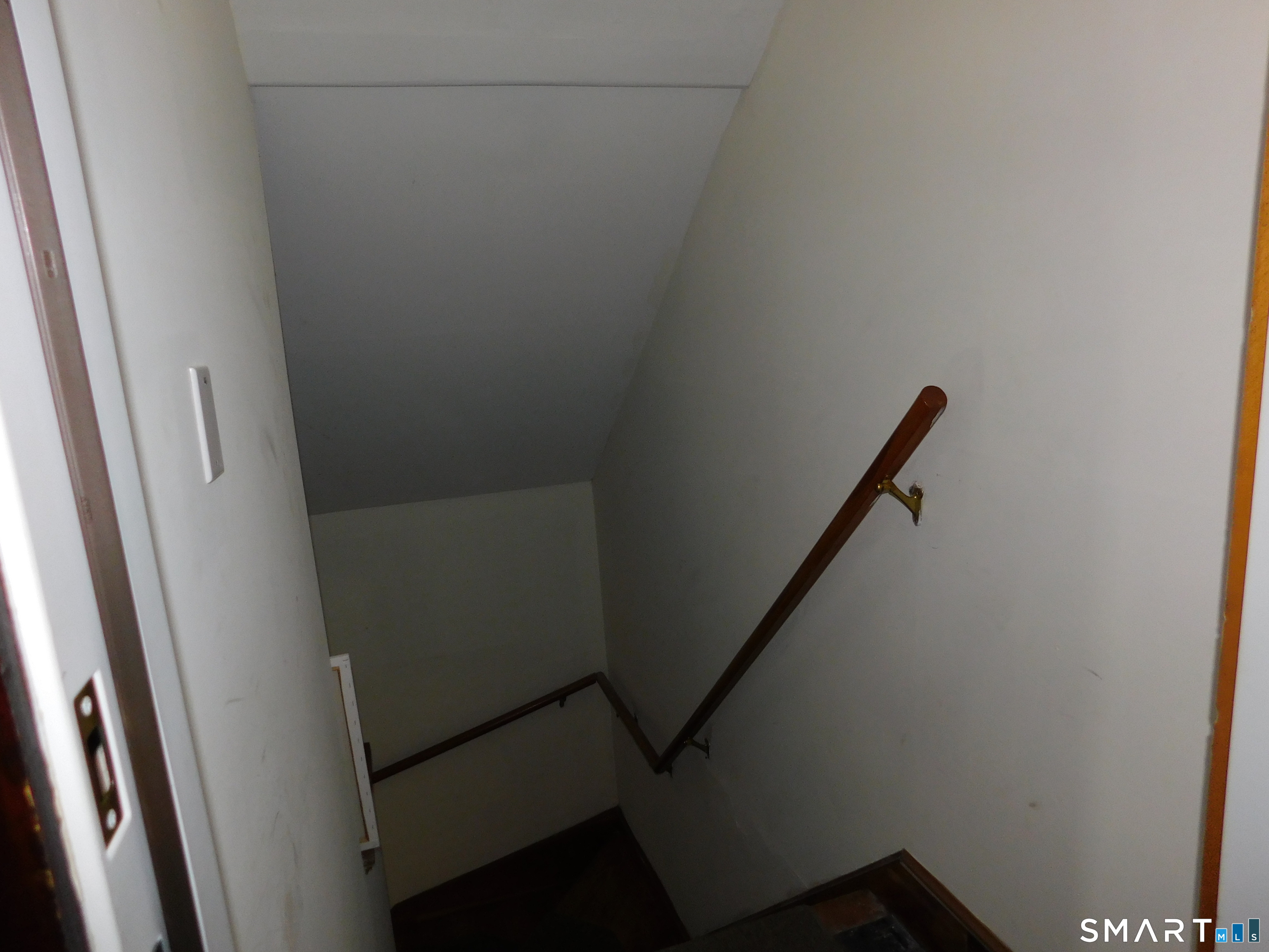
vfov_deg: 58.9
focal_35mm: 23
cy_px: 476
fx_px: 843
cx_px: 634
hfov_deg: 73.9
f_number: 3
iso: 200
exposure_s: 1/30
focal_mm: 4
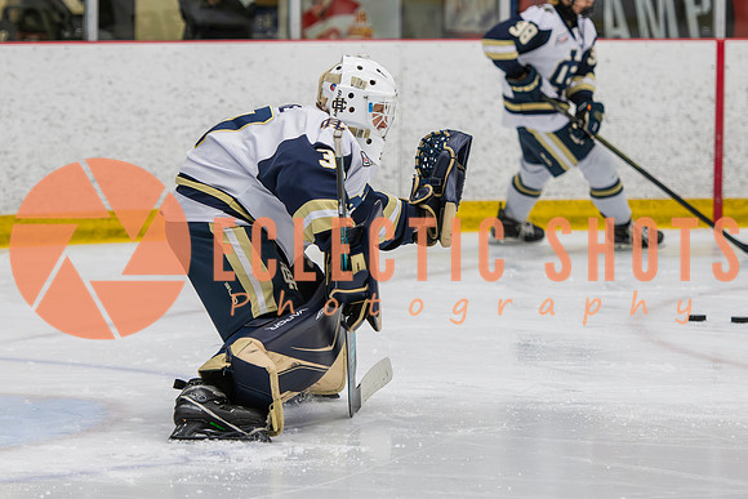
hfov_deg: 8.8
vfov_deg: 5.9
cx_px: 374
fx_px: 4881
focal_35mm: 235
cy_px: 132
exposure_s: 1/640
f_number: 3.2
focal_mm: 120
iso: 2000
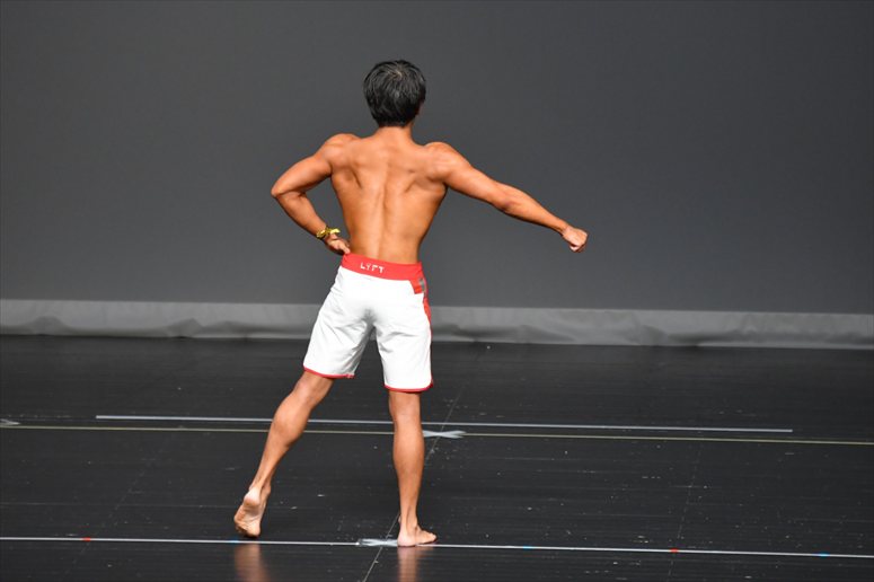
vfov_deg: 4.0
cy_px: 291
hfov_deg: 6.0
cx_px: 437
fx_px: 8372
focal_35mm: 345
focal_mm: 230
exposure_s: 1/400
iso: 2800
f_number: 5.6
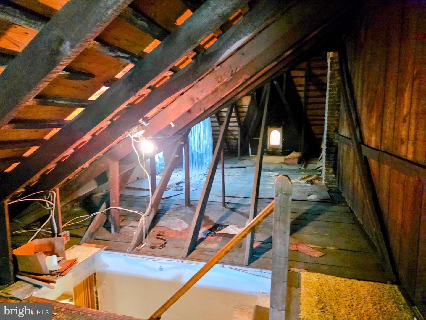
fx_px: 283
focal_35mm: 23
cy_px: 160
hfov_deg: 73.9
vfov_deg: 58.9
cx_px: 213
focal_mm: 6.3
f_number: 1.7
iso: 1600
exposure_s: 1/60
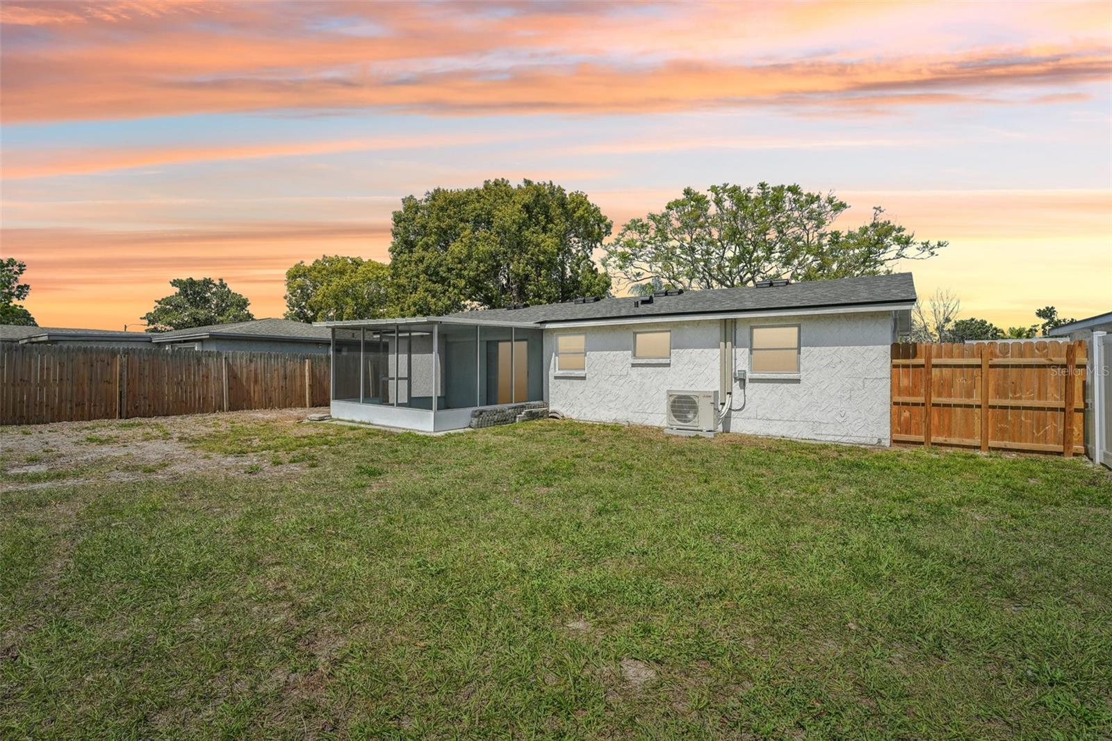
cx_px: 556
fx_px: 494
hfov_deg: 96.7
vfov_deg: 73.7
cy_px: 370
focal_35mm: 16
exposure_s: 1/1250
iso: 400
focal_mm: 16
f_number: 8
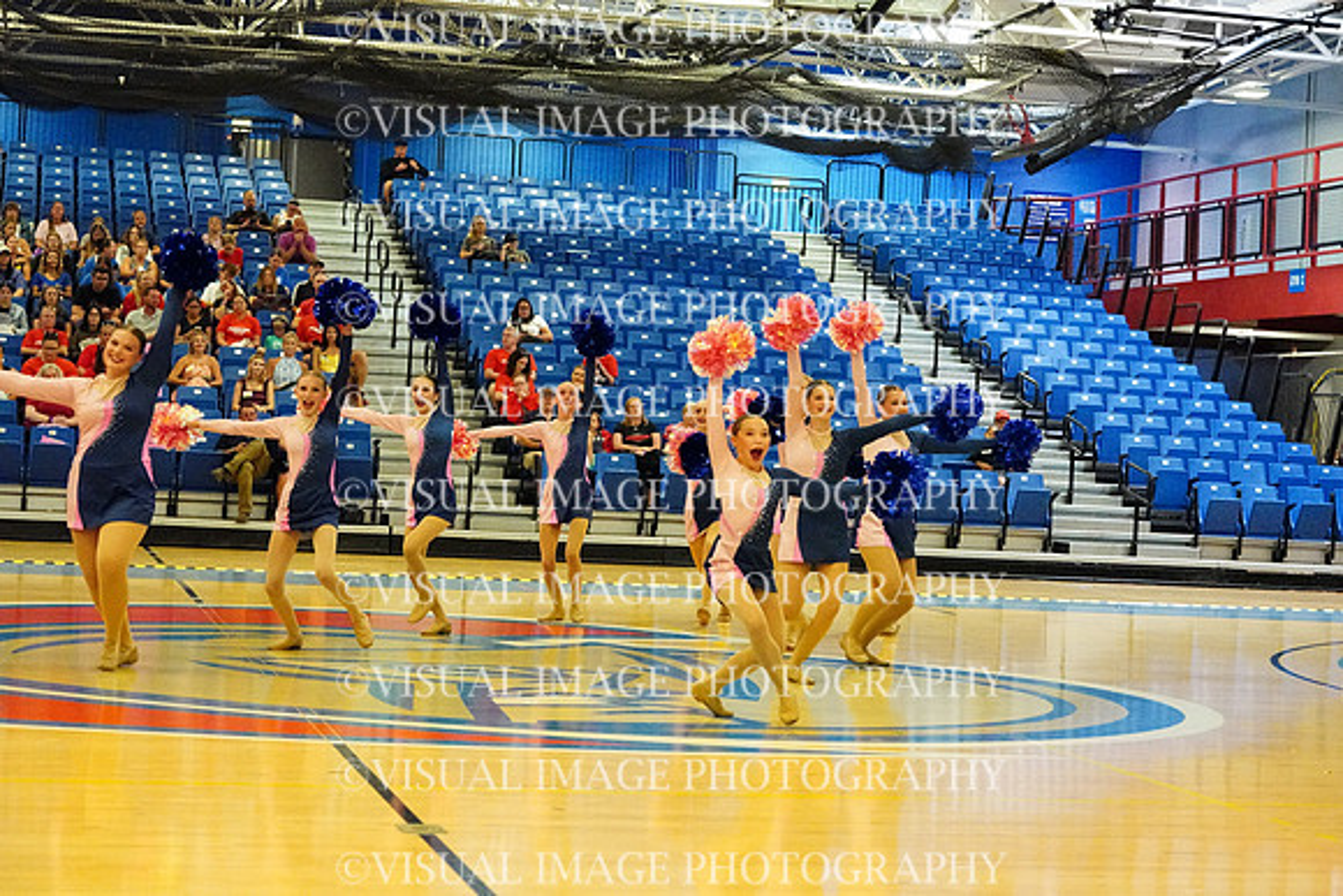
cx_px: 672
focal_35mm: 70
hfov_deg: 28.8
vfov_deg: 19.5
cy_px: 448
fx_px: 2612
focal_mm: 70
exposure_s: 1/1000
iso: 25600
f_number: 4
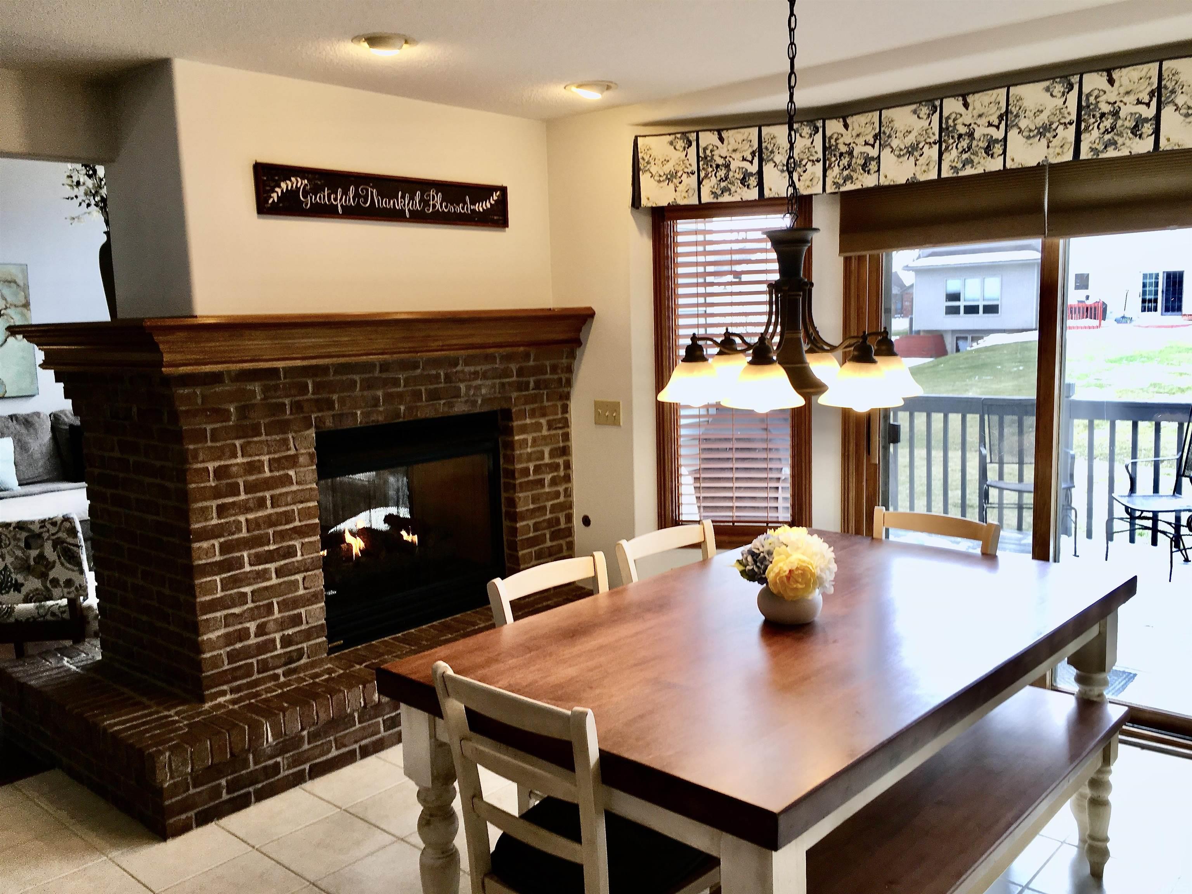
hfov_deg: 61.7
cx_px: 596
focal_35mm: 29
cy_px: 447
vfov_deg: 48.2
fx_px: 999
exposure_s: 1/60
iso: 25
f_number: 2.2
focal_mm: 4.15
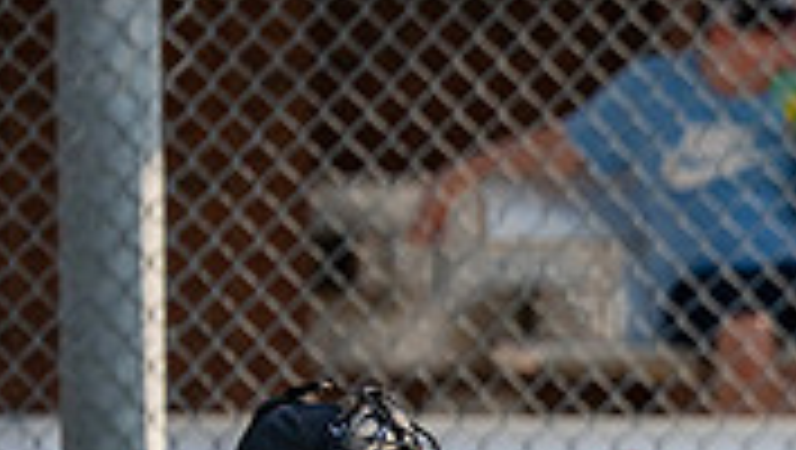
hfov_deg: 2.3
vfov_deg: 1.3
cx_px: 1438
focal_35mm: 950
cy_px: 570
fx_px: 20073
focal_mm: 182
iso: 400
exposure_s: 1/4000
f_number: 2.8
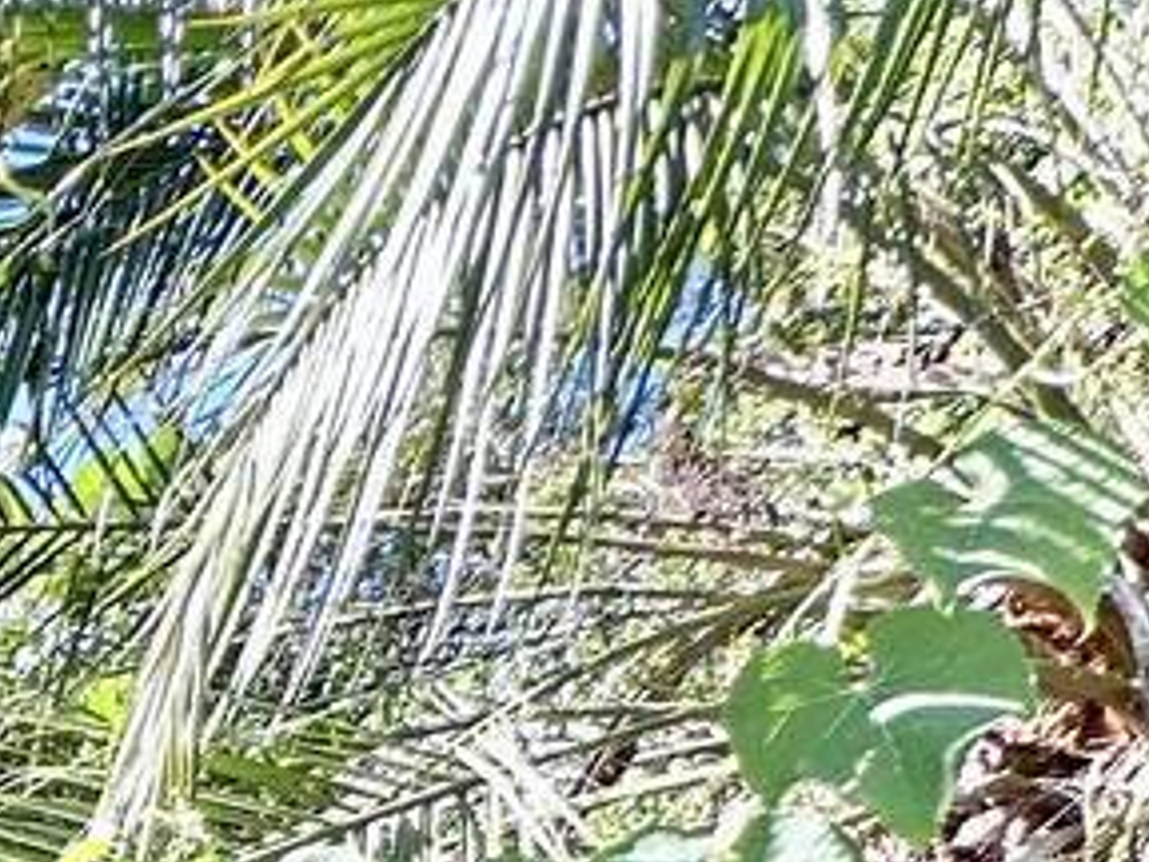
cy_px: 1808
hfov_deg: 16.5
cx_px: -1404
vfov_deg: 15.7
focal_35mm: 70
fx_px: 2323
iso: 40
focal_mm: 2.22
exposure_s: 1/102
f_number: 2.2
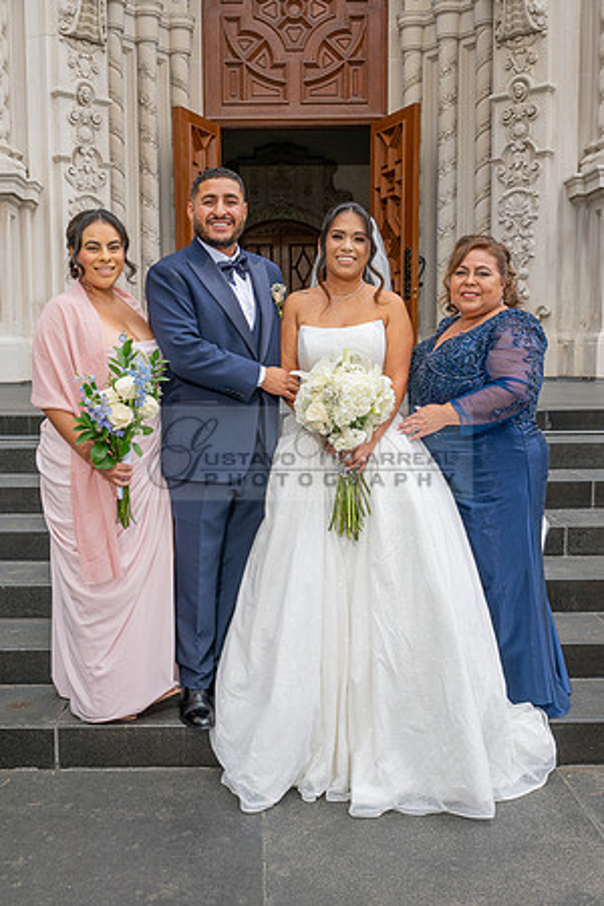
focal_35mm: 39
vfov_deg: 49.6
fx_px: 981
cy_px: 453
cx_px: 248
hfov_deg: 34.1
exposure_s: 1/200
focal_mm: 26
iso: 200
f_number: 8
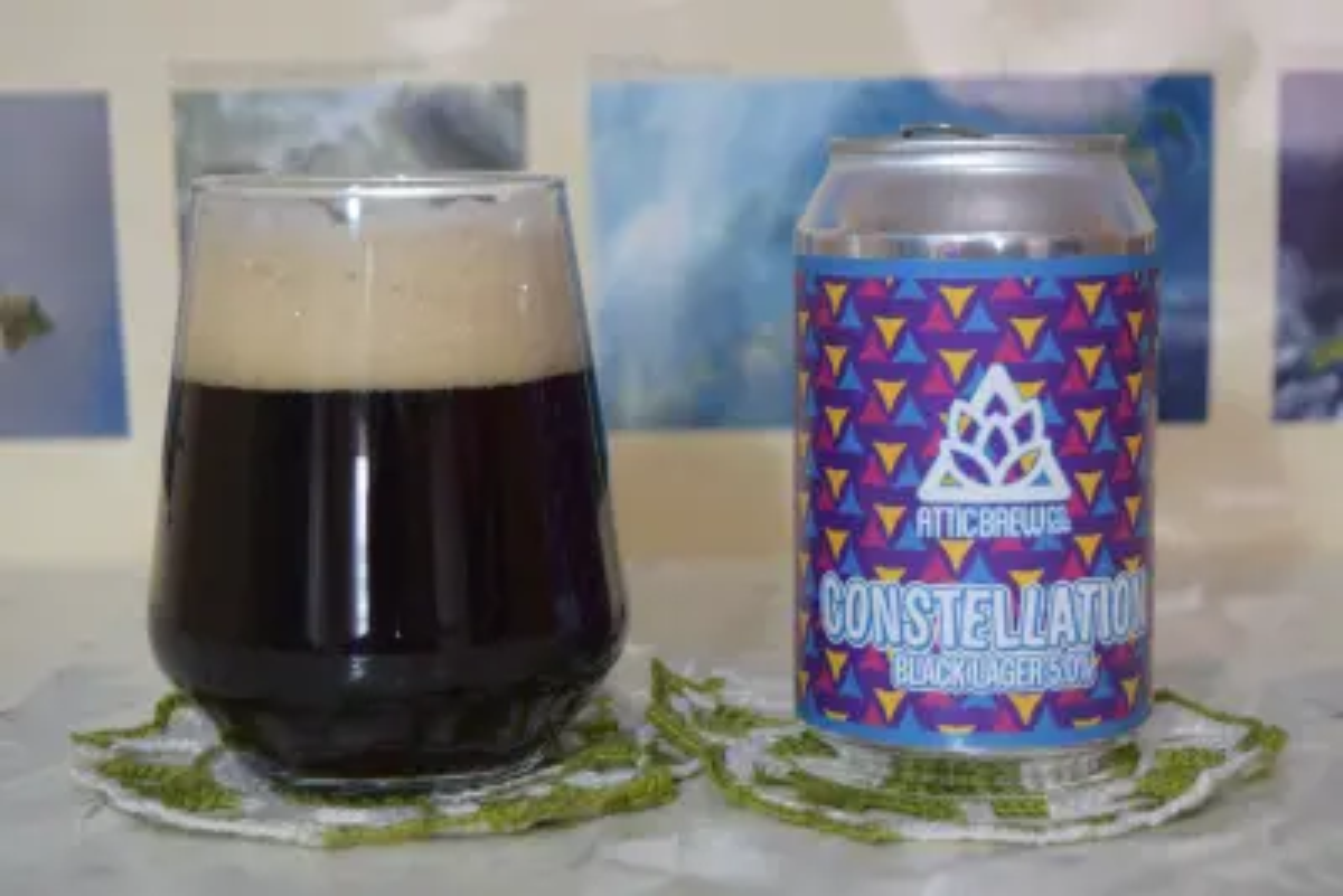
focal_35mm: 75
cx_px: 672
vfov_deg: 18.2
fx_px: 2799
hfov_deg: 27.0
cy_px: 448
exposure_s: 1/60
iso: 1100
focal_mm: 50
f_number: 5.6
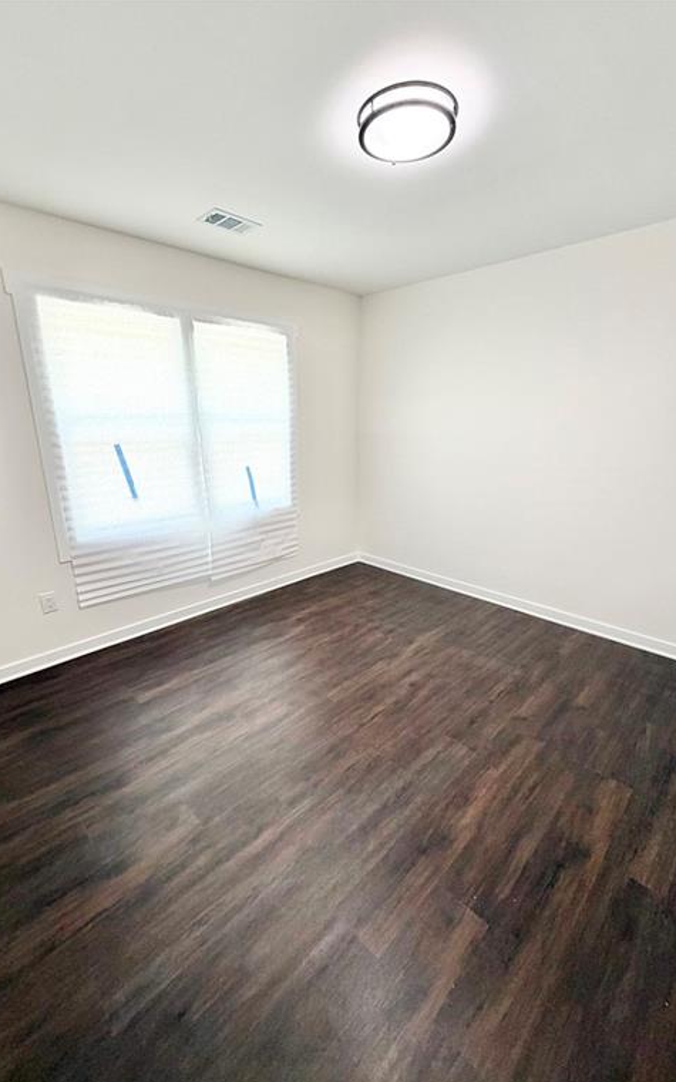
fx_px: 442
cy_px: 544
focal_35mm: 15
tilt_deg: -15.6
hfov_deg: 74.8
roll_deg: +0.5
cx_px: 327
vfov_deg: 101.5
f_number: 2.2
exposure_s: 1/60
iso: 200
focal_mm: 2.22
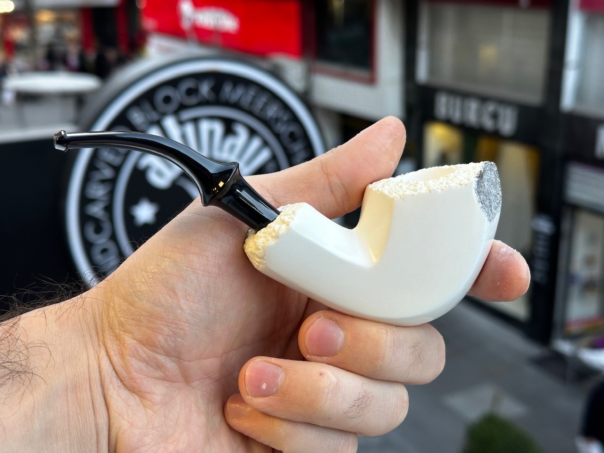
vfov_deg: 30.3
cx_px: 302
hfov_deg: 39.7
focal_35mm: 48
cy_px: 226
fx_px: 838
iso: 40
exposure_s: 1/104
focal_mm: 6.86
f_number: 1.78
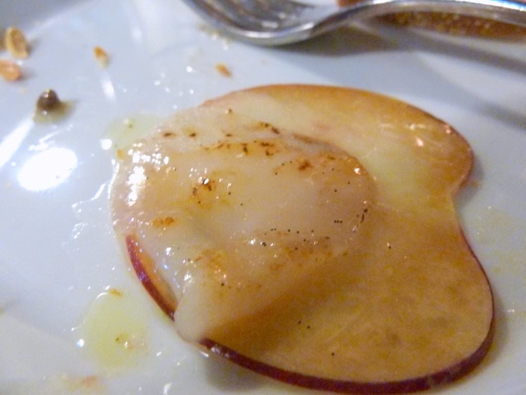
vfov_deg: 54.9
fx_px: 380
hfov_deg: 69.4
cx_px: 263
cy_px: 198
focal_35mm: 25
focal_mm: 4.1
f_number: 3.3
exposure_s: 1/4
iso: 400
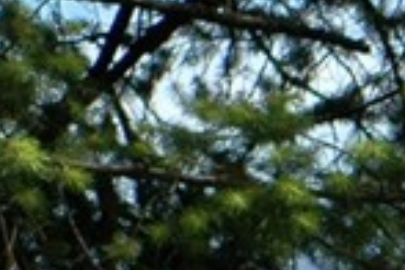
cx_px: 1415
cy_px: 262
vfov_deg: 1.8
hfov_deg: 2.6
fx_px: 8718
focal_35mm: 775
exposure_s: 1/160
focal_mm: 70
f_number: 6.3
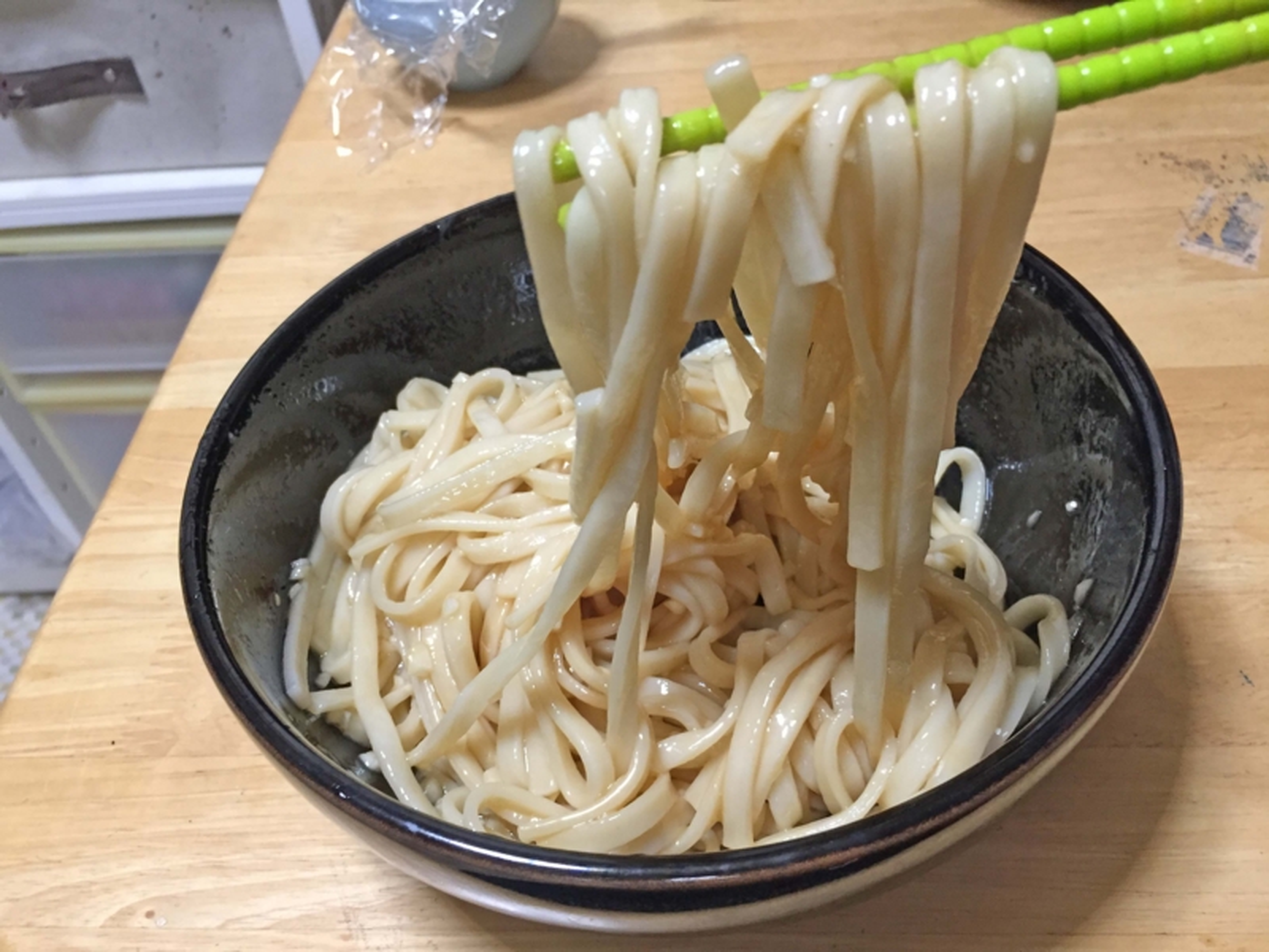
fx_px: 1063
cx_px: 634
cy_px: 476
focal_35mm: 29
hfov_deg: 61.7
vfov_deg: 48.2
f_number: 2.2
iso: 125
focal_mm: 4.15
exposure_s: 1/30
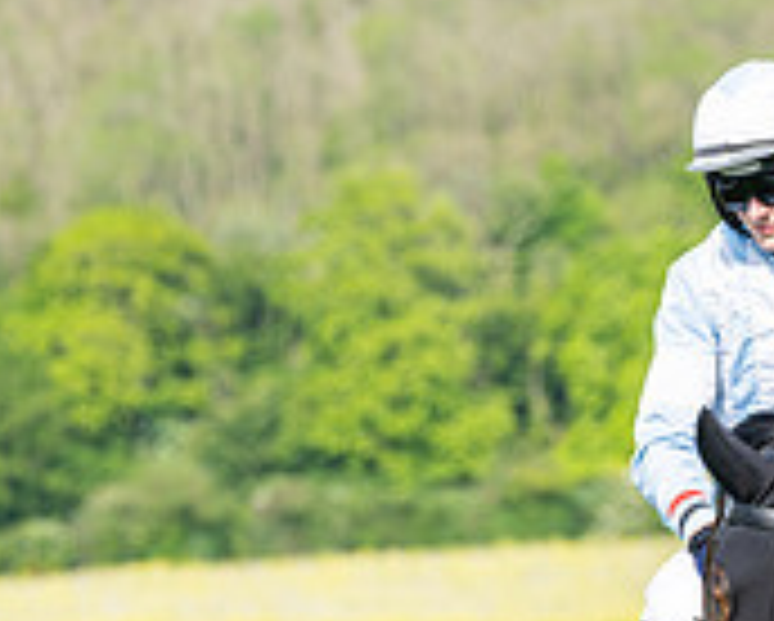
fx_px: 13508
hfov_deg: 3.3
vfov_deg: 2.6
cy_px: 904
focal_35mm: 589
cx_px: 844
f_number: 5
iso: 200
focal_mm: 160
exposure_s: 1/1000
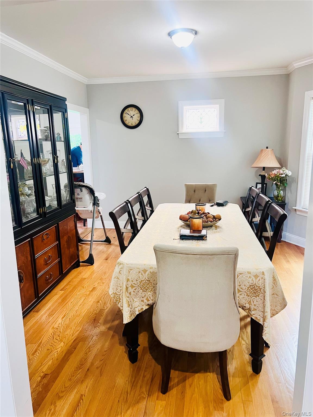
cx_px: 156
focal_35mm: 26
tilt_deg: -11.0
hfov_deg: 53.1
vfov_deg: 67.3
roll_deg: +0.2
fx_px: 313
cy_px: 208
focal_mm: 5.7
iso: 250
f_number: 1.5
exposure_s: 1/60
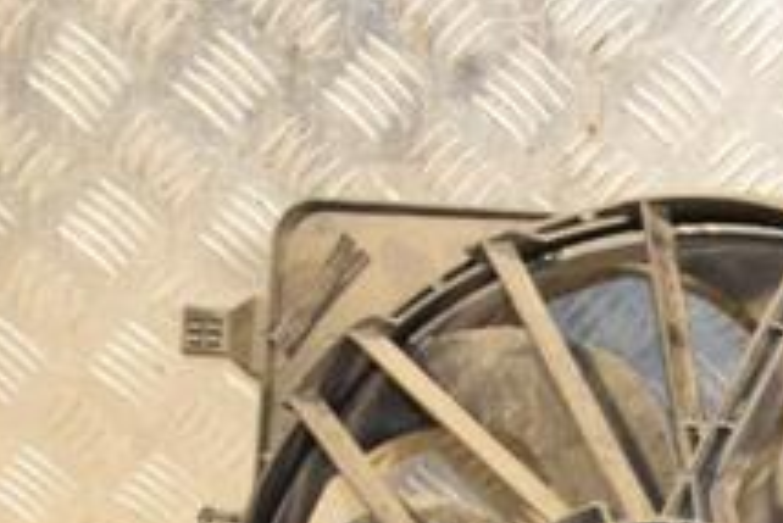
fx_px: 2198
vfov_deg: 13.0
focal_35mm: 101
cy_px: 728
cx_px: 882
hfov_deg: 19.3
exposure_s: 1/160
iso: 800
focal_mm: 24
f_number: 5
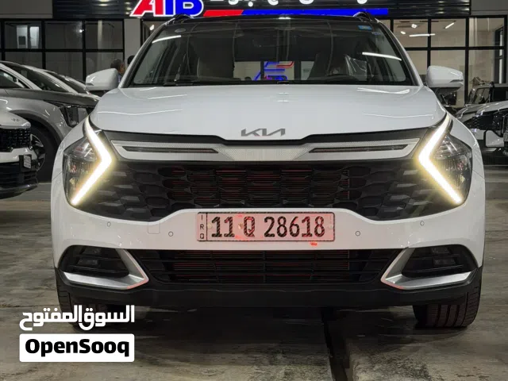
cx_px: 254
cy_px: 190
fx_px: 704
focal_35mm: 48
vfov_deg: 30.3
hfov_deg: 39.7
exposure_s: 1/100
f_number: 1.78
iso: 125
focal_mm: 6.76
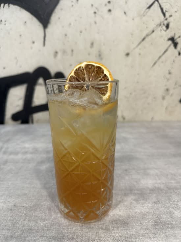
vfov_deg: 71.6
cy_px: 121
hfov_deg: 56.8
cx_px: 90
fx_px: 167
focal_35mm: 24
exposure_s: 1/50
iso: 160
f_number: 1.78
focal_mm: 6.86
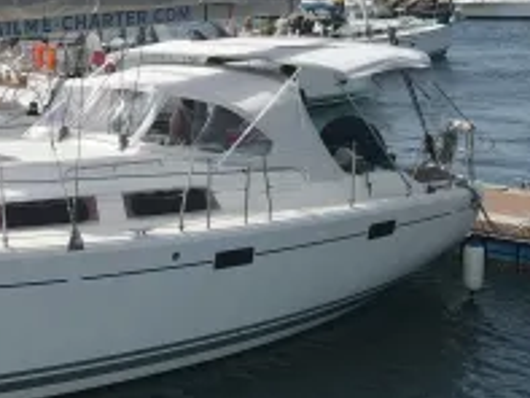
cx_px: -97
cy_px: 116
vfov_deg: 20.1
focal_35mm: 73
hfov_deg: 24.3
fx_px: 1118
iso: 100
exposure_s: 1/800
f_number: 2.8
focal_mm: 4.5
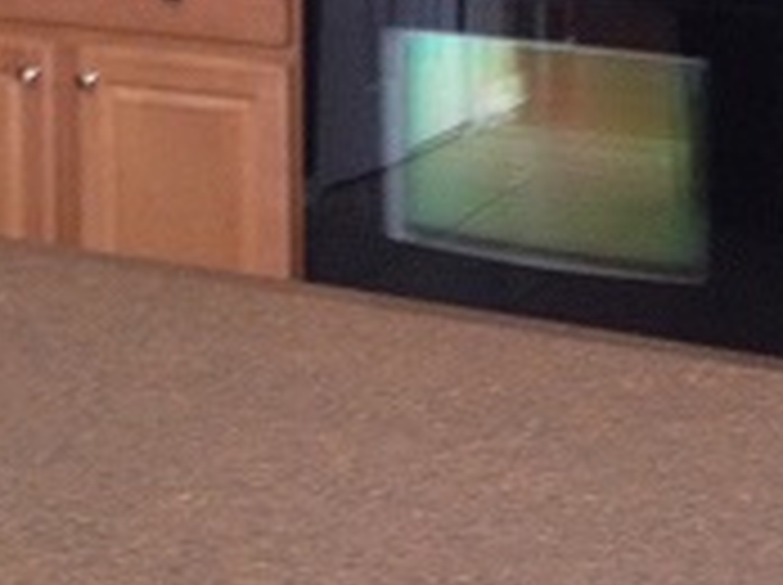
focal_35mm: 121
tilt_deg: -6.8
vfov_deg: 11.8
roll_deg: -0.2
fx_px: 2733
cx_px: 225
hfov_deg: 16.2
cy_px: -230
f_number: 2.4
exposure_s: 1/20
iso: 250
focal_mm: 4.28
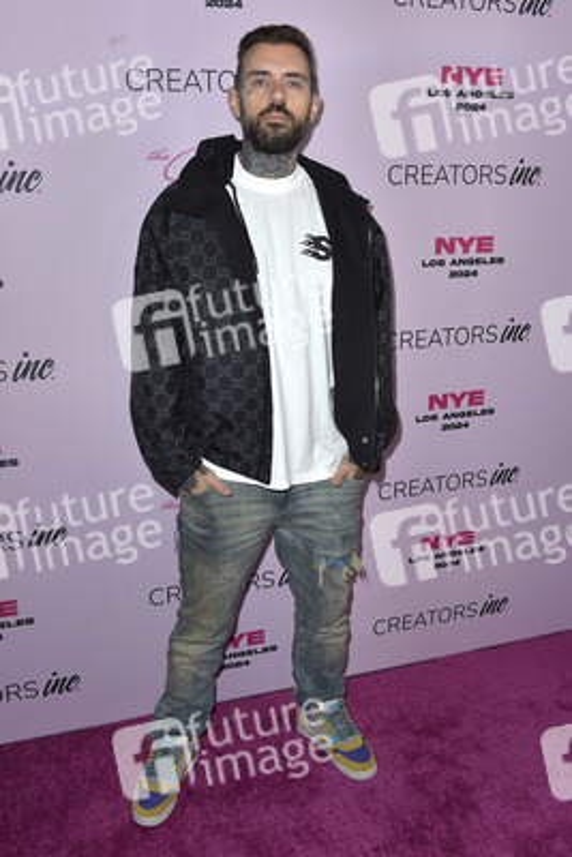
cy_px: 428
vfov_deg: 58.7
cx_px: 286
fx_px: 762
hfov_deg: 41.1
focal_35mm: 32
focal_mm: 32
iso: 200
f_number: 7.1
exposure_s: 1/250
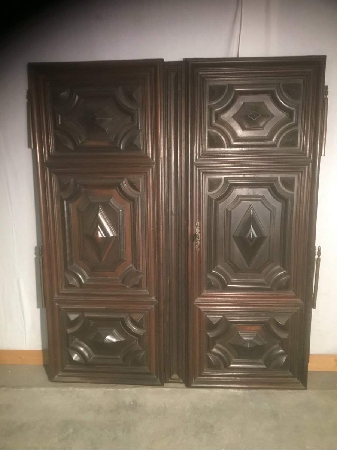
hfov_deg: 45.4
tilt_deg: -19.0
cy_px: 225
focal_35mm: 31
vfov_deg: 58.4
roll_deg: +0.5
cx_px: 168
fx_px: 402
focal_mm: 3.3
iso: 200
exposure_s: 1/33
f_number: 2.4
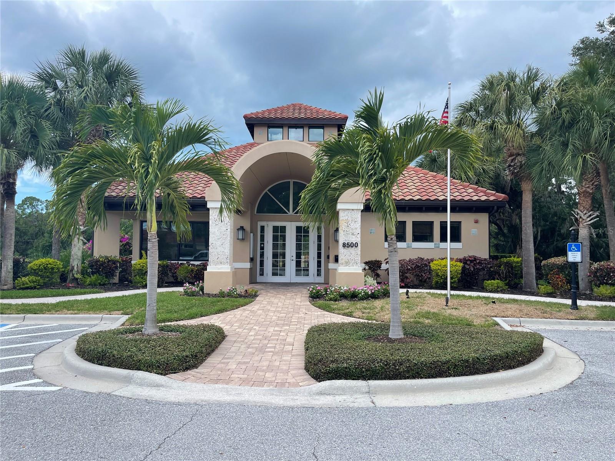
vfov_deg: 53.1
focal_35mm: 26
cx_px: 308
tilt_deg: +2.2
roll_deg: -0.6
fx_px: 462
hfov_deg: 67.3
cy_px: 230
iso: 32
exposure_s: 1/1689
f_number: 1.6
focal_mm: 5.1
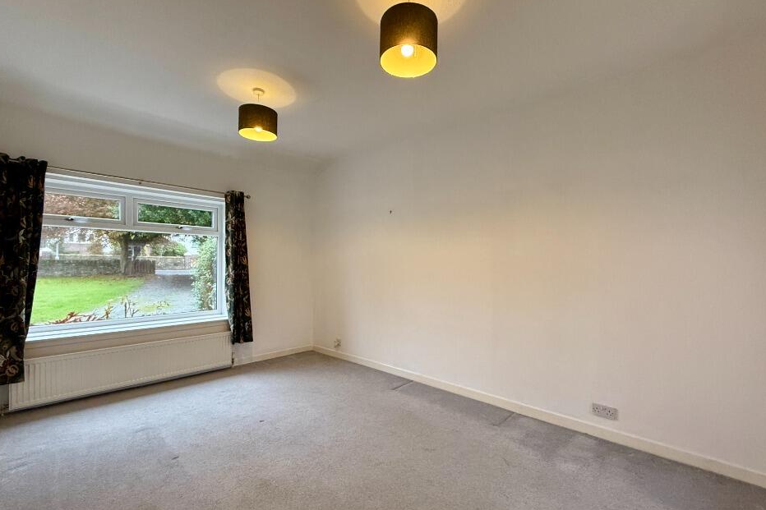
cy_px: 269
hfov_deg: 96.7
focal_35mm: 16
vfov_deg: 73.7
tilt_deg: -0.7
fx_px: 340
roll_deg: -1.0
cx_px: 388
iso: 400
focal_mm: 2.22
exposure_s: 1/99
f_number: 2.2
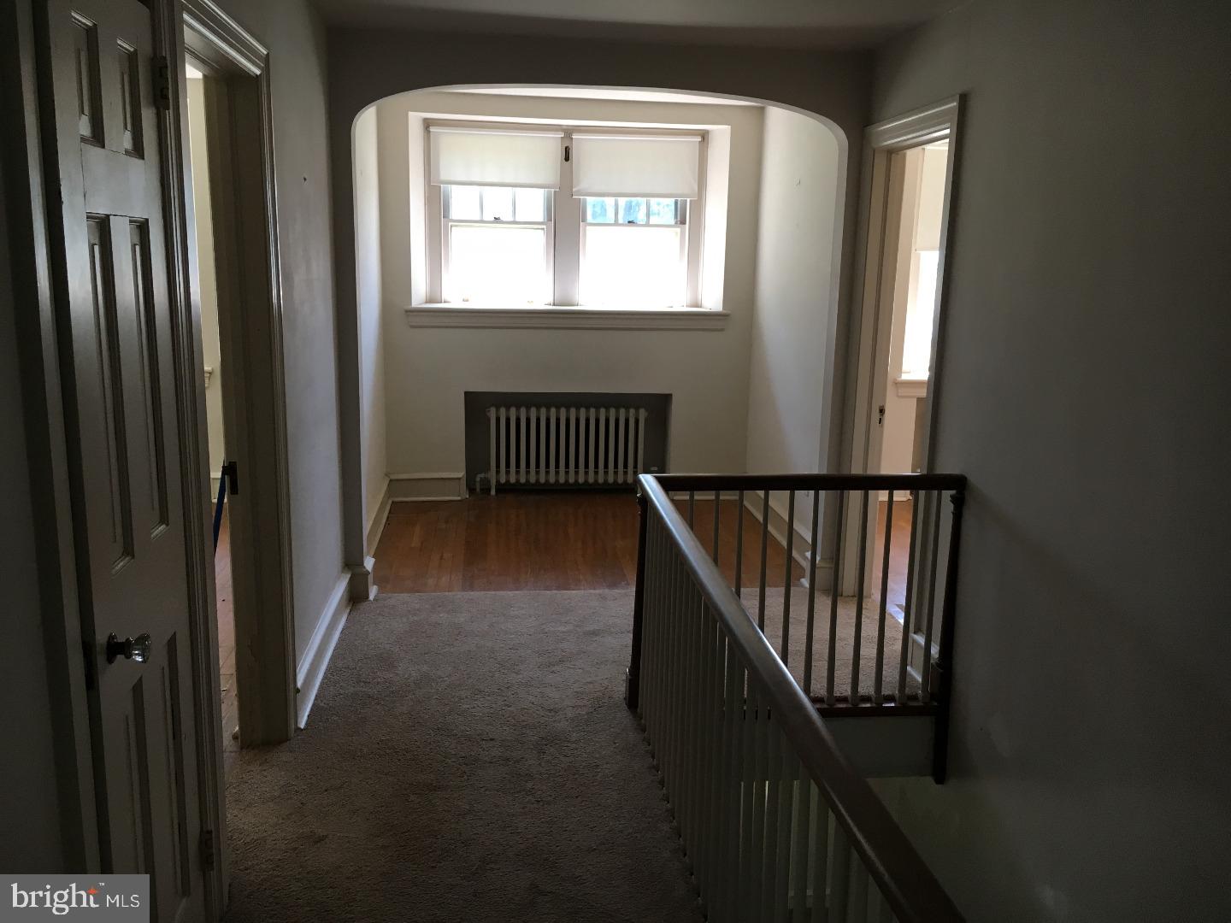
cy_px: 462
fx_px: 1031
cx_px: 616
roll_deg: -1.4
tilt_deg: -9.7
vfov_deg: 48.2
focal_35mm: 29
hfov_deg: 61.7
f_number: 2.2
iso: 32
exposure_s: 1/30
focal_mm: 4.15
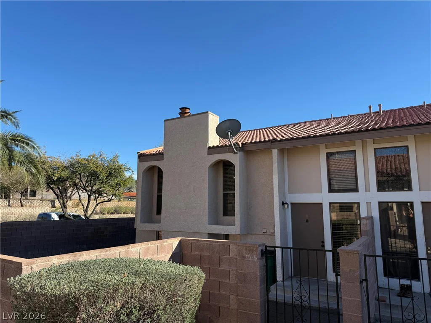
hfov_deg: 71.6
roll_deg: +0.3
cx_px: 216
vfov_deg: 56.8
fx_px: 299
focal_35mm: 24
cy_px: 162
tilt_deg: +8.1
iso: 80
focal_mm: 6.76
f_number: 1.78
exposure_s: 1/2611
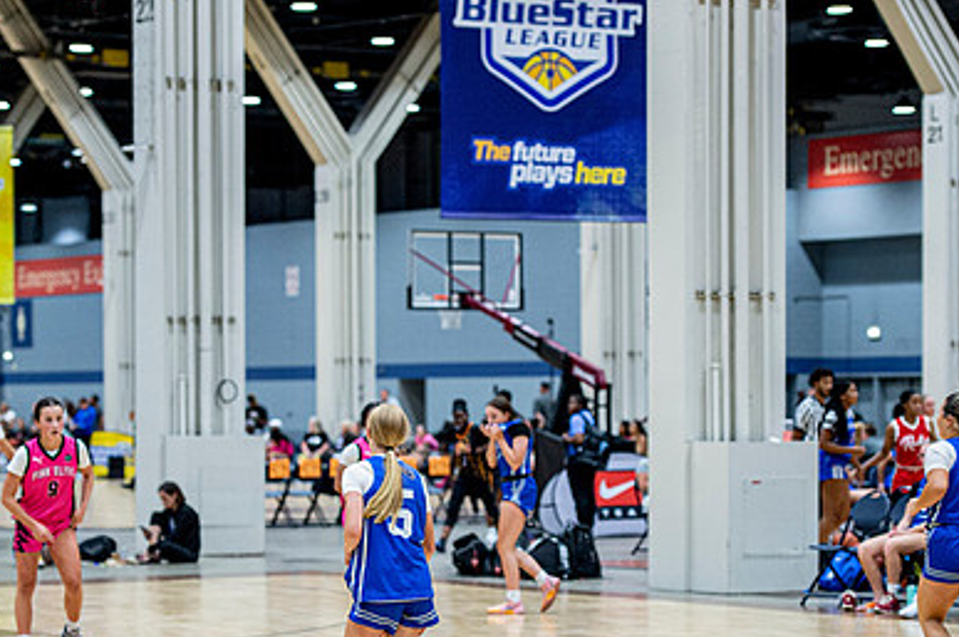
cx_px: 426
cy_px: 471
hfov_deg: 14.9
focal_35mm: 138
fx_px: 3672
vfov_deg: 9.9
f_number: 2.8
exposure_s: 1/500
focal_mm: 92
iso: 2000
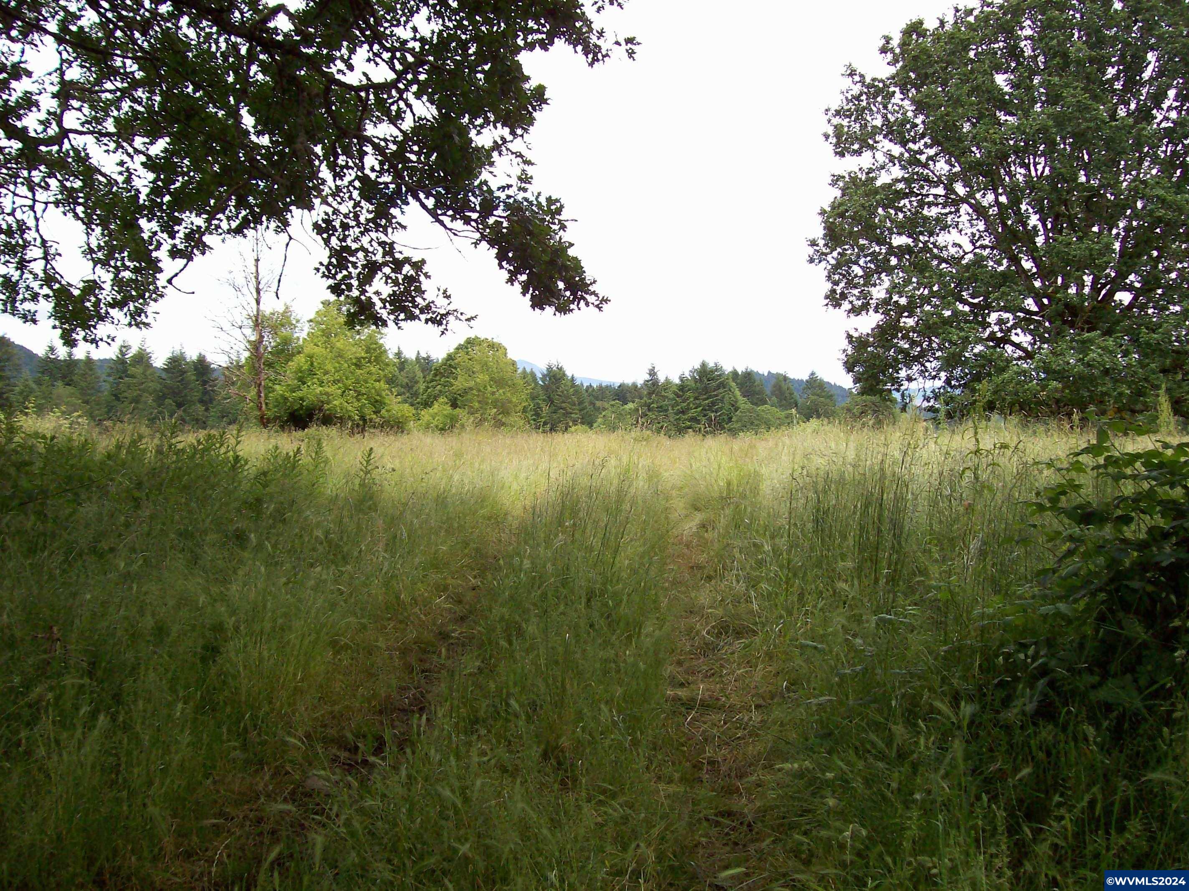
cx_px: 594
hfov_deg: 51.4
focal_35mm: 36
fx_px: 1236
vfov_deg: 39.6
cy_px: 446
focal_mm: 6
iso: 80
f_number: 2.7
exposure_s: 1/437
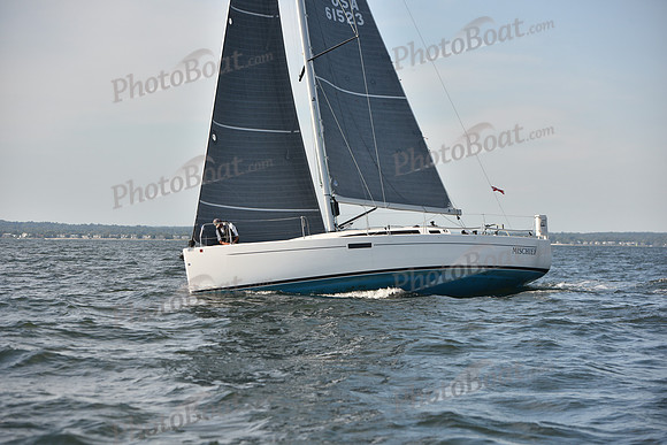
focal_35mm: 100
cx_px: 334
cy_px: 222
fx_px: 1853
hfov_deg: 20.4
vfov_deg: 13.7
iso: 250
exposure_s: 1/800
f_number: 5
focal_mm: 100
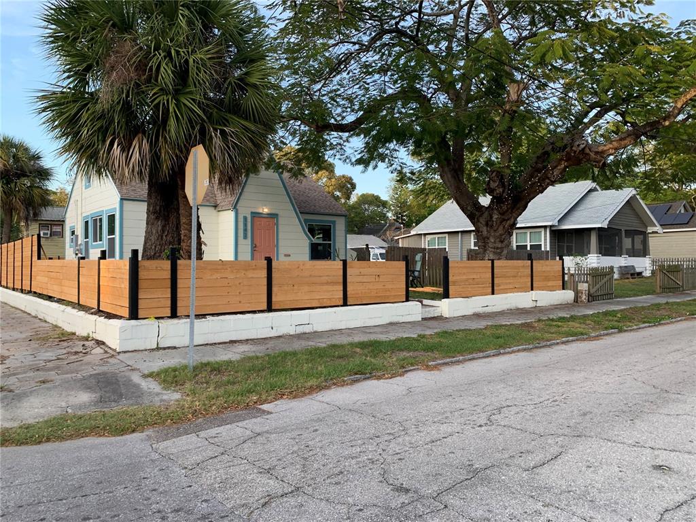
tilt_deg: -0.7
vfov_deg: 53.1
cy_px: 261
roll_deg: +0.1
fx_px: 523
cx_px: 348
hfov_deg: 67.3
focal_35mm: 26
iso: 25
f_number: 1.8
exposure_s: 1/175
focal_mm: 4.25
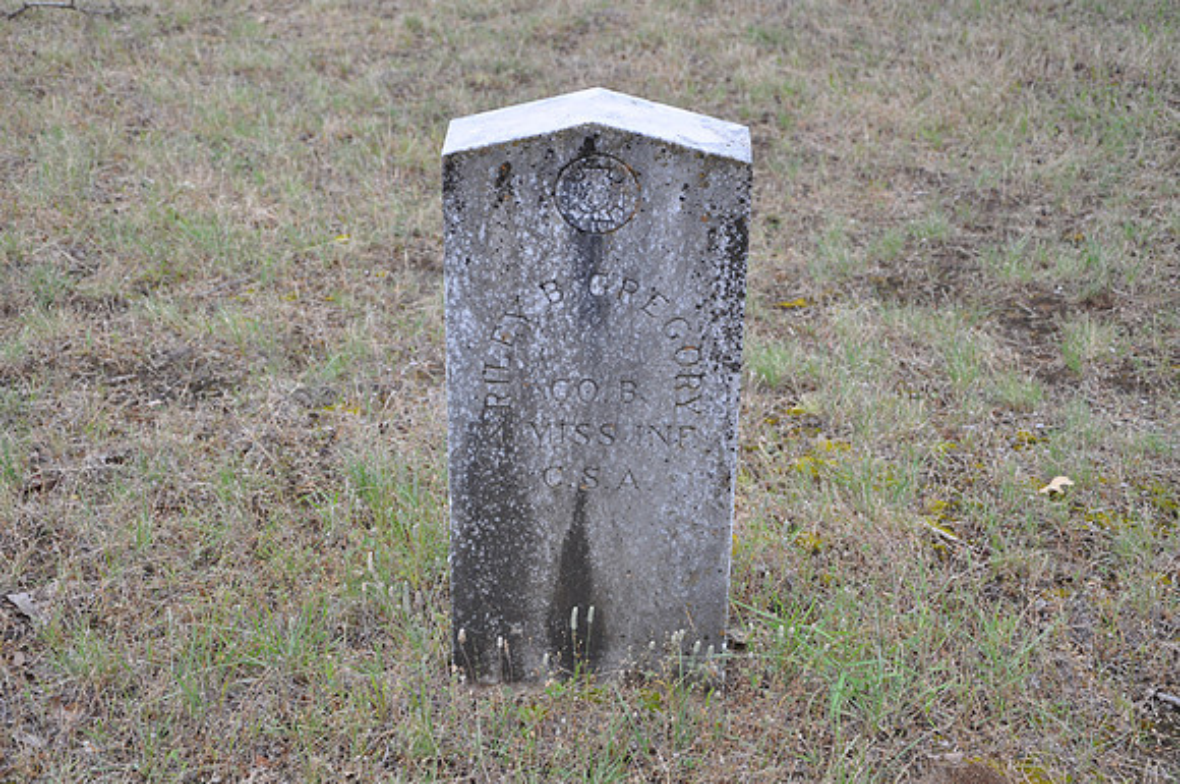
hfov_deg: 33.4
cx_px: 590
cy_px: 392
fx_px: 1964
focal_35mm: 60
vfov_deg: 22.6
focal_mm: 40
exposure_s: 1/125
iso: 400
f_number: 5.6
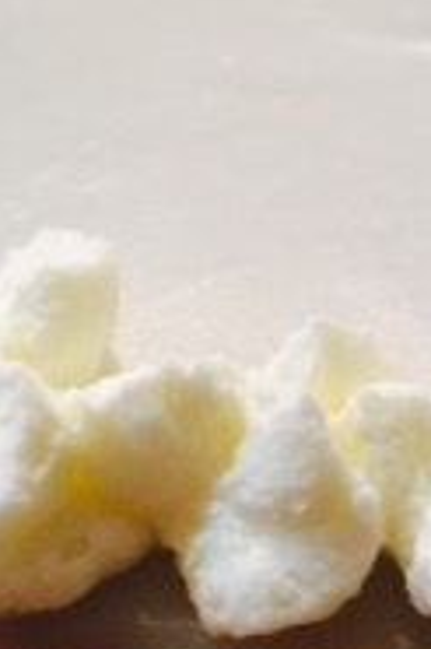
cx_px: 554
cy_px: 421
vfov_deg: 18.9
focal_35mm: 108
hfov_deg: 12.3
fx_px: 1943
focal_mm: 4.12
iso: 160
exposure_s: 1/33
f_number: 2.2
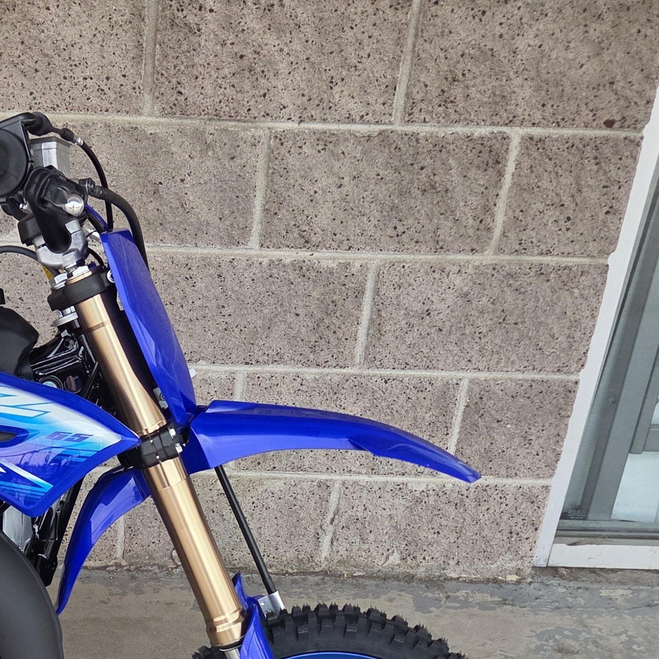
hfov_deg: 27.4
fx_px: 1292
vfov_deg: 27.4
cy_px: 617
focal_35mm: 60
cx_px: 40
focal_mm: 5.4
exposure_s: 1/180
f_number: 1.8
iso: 160
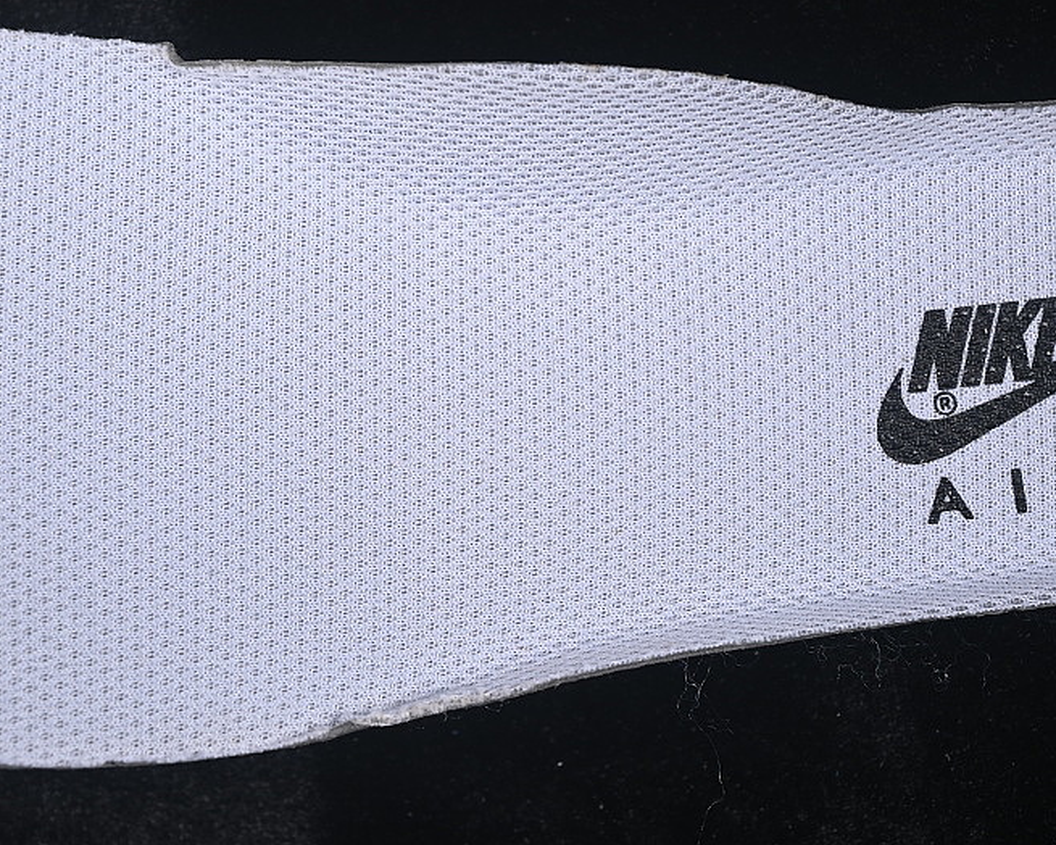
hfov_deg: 16.6
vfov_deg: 13.3
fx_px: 3625
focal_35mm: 116
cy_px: 435
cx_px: 405
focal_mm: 50
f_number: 7.1
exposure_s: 1/80
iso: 160
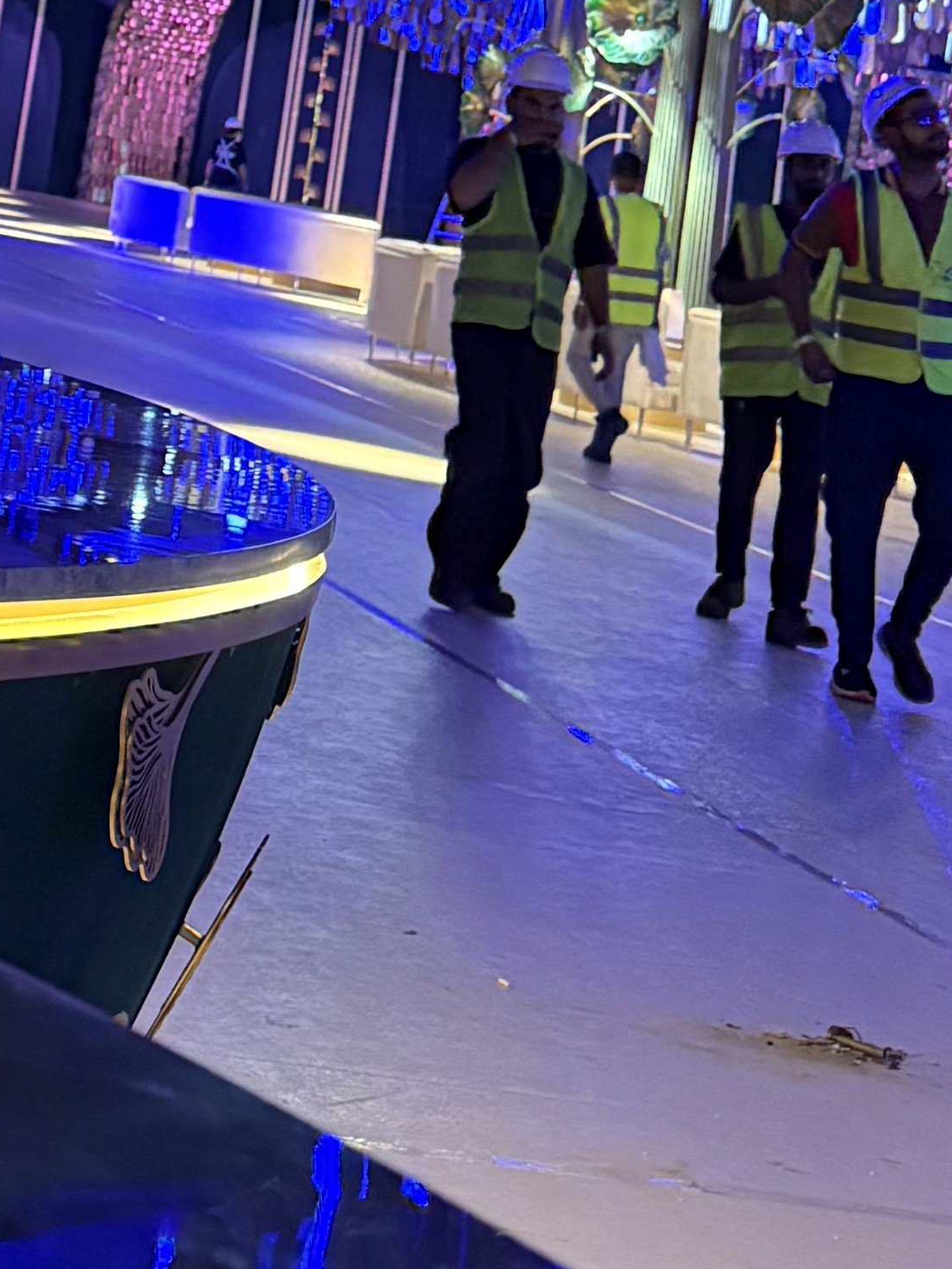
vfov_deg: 18.9
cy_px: -568
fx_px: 3409
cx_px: 6
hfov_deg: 15.6
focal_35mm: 93
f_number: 1.78
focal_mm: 6.76
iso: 800
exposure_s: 1/60
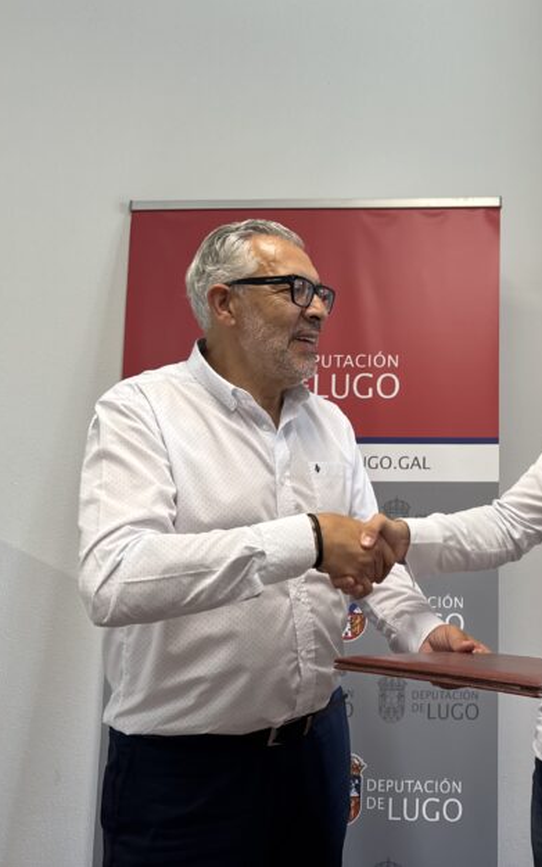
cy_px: 421
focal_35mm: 35
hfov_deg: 34.6
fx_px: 827
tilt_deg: +0.0
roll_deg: +0.2
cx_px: 471
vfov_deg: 55.3
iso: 200
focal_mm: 6.76
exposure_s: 1/100
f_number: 1.78
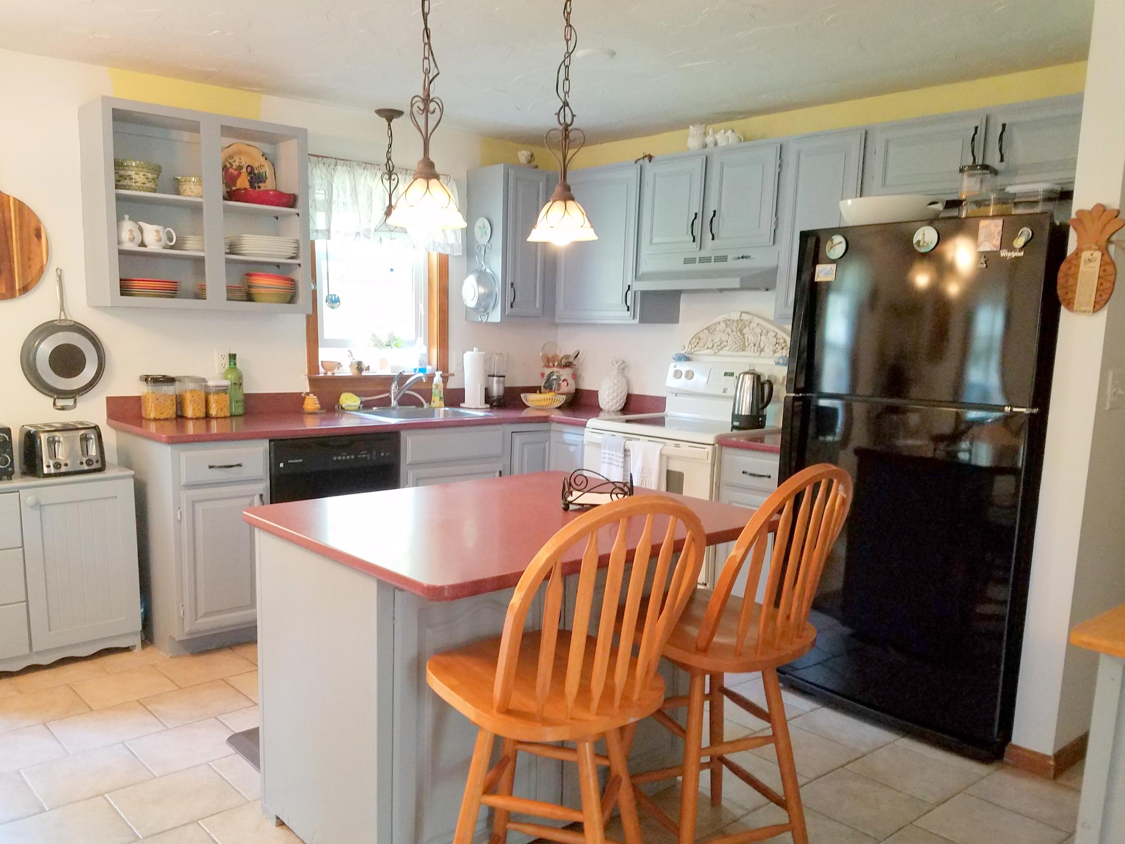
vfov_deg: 49.7
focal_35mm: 28
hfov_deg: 63.4
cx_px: 534
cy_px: 440
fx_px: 910
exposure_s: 1/24
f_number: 1.7
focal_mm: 4.2
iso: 250
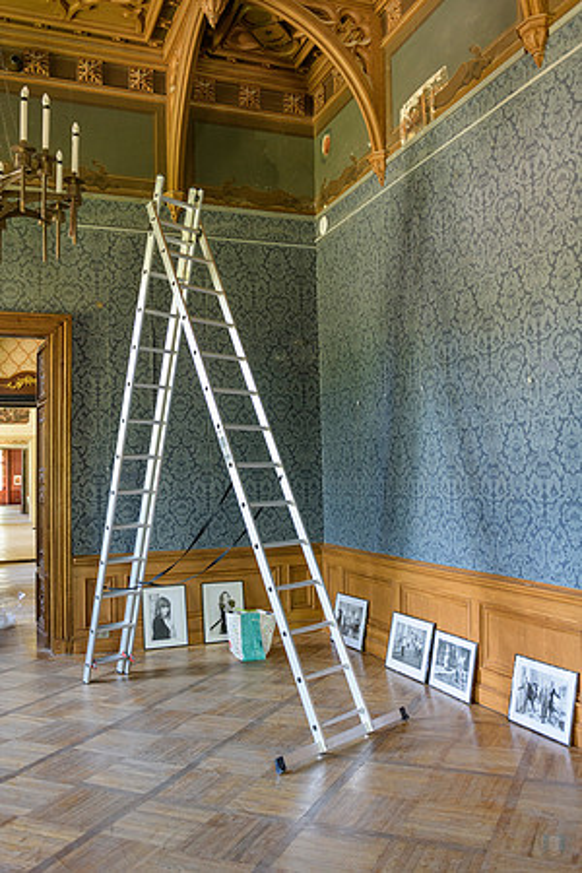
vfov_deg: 58.7
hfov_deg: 41.1
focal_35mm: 32
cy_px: 436
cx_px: 291
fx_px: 776
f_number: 4
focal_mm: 32
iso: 1800
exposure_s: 1/60
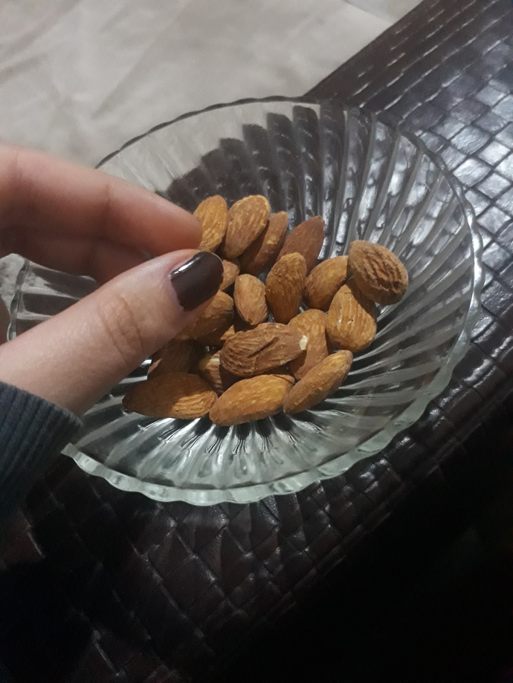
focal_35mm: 27
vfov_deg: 65.3
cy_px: 342
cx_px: 256
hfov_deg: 51.4
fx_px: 534
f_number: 1.9
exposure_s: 1/10
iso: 800
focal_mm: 3.6
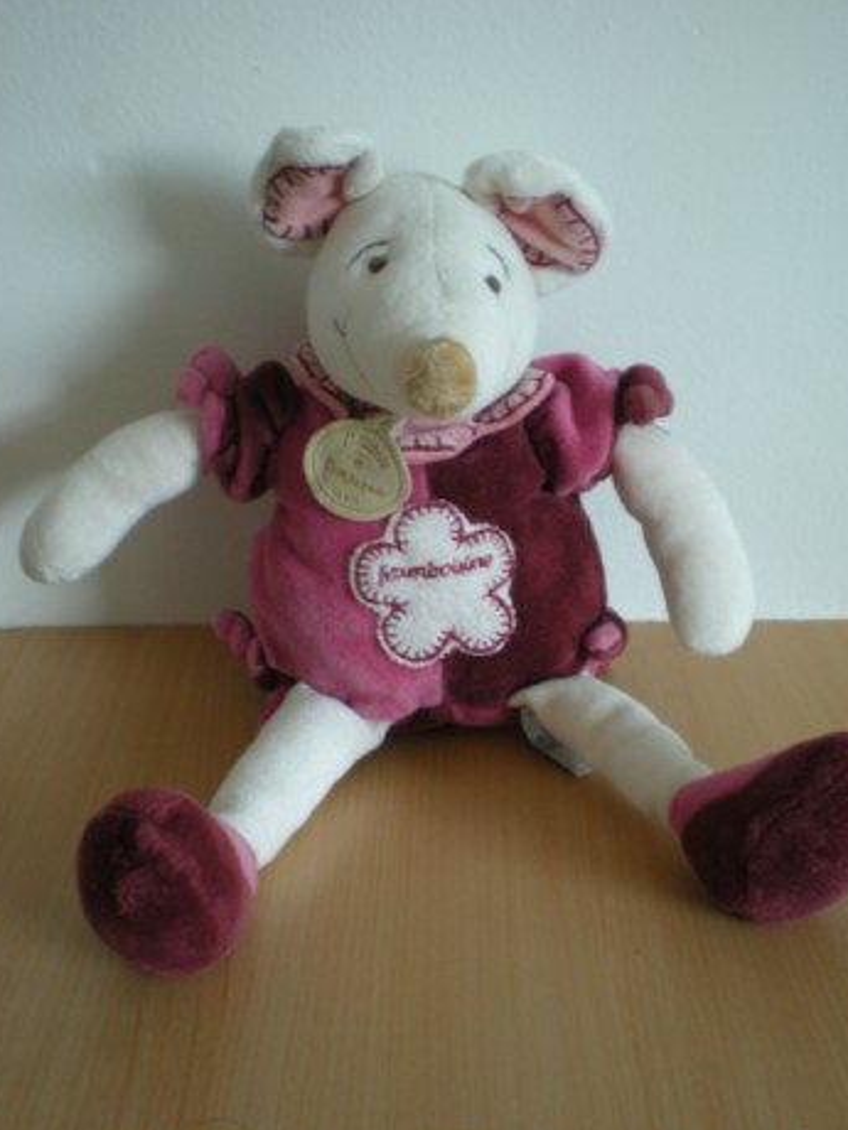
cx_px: 462
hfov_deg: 33.6
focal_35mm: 43
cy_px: 575
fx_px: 1405
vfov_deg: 43.8
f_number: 3.1
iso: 200
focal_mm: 6.3
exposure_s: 1/12.6
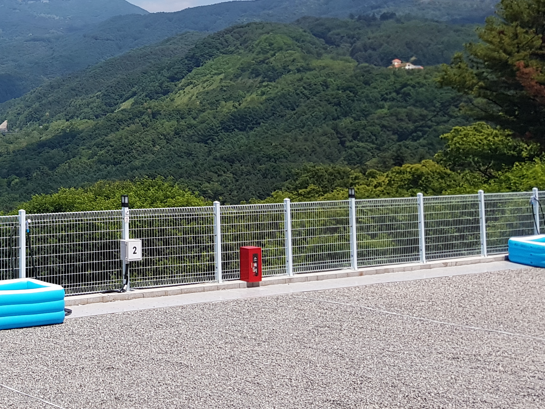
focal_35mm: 63
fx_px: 992
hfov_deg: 27.7
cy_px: -35
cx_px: -73
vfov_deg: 22.1
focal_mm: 4.3
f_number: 1.7
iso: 40
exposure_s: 1/2792
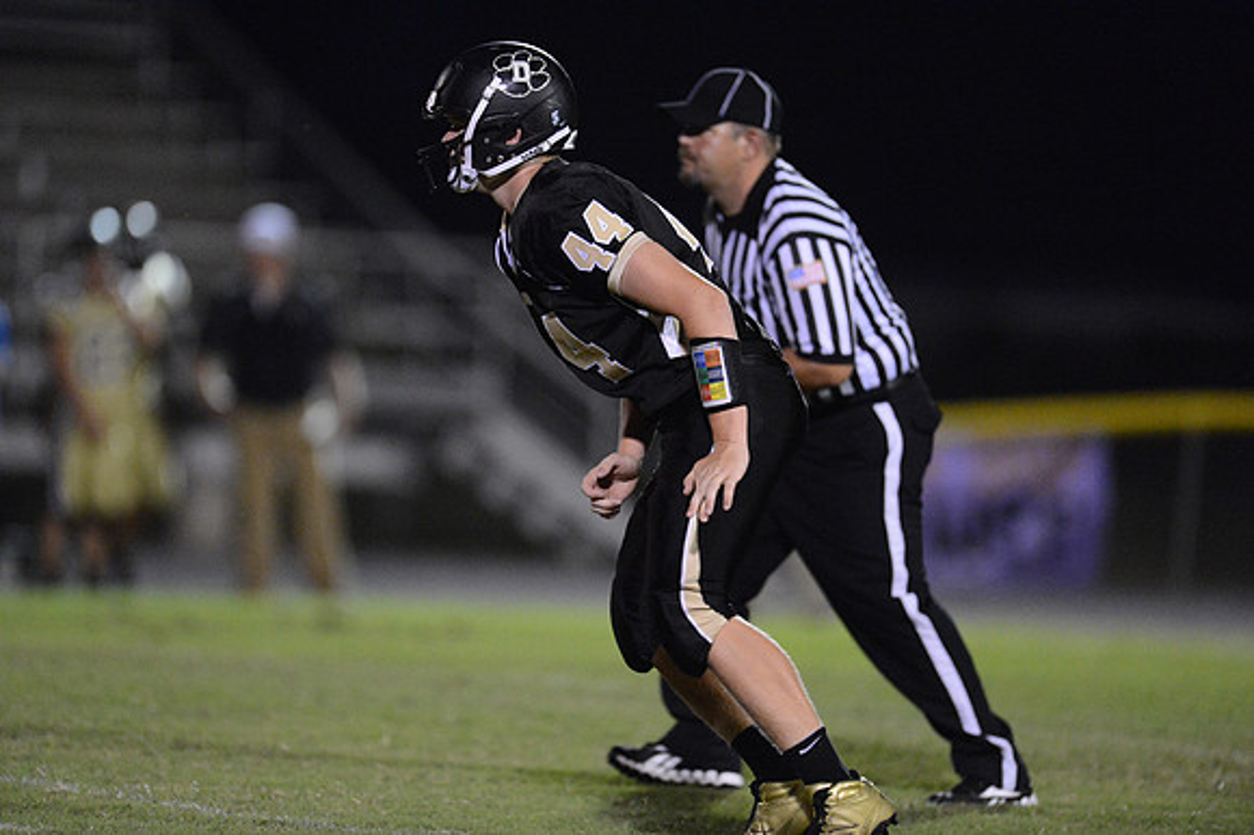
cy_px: 418
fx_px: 13925
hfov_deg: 5.2
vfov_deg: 3.4
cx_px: 627
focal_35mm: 400
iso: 12800
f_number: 2.8
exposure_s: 1/640
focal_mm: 400
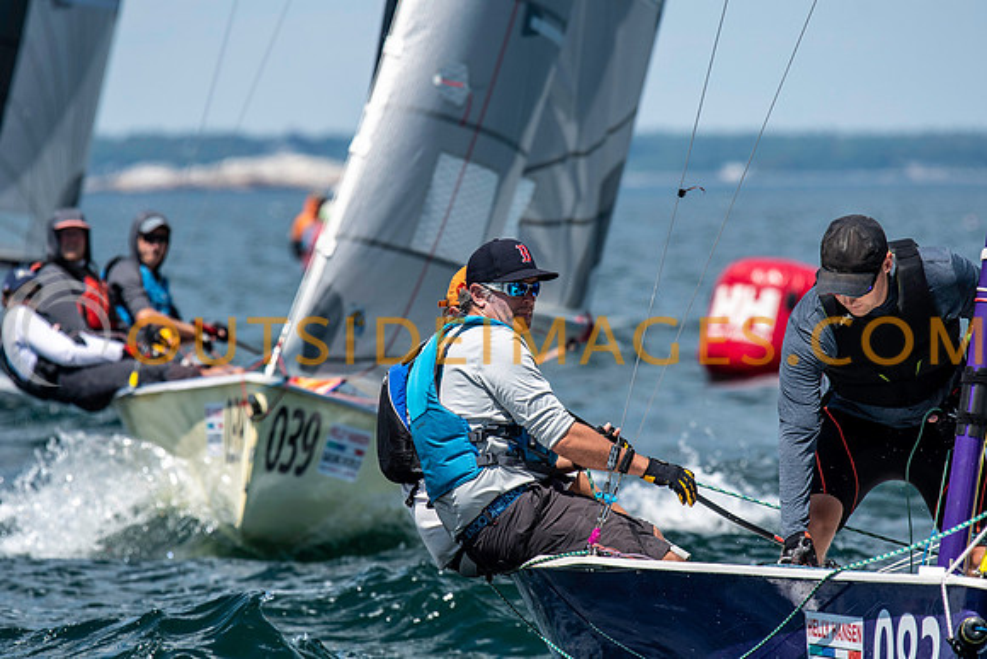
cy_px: 330
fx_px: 12340
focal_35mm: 450
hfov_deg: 4.6
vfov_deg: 3.1
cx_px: 494
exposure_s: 1/2000
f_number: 5.6
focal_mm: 300
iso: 320
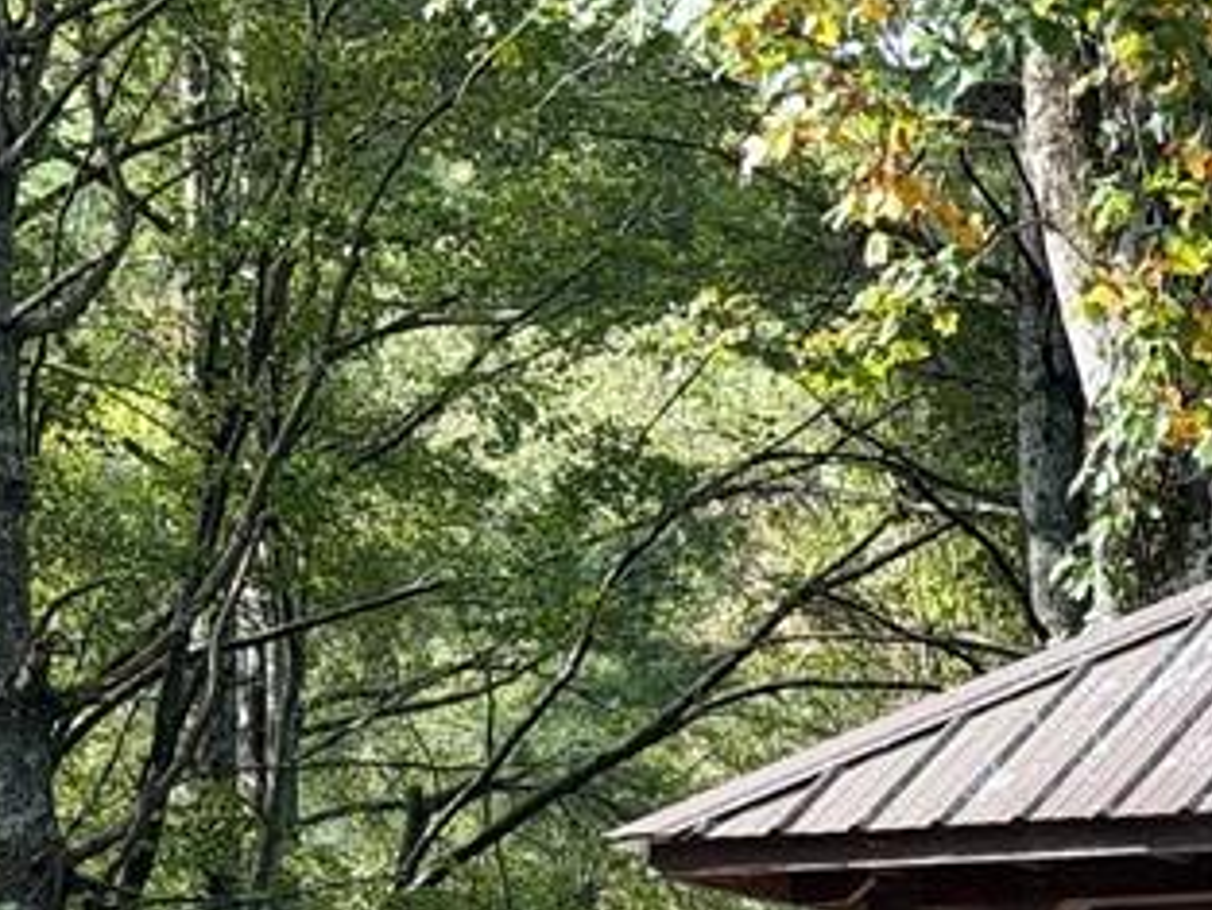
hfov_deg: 12.1
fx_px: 5499
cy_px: 1444
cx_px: 1715
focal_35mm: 157
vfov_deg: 9.2
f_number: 1.78
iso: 80
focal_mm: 6.76
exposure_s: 1/726
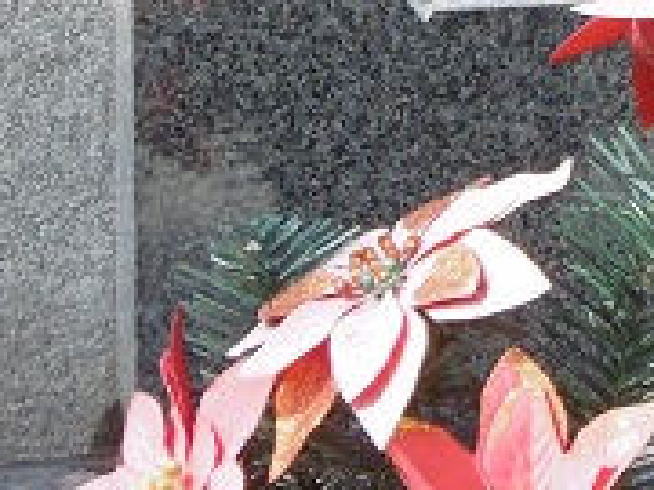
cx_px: 1050
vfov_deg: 4.2
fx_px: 6556
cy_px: -541
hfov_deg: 5.6
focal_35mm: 347
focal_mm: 14
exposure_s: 1/200
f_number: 4.5
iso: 100
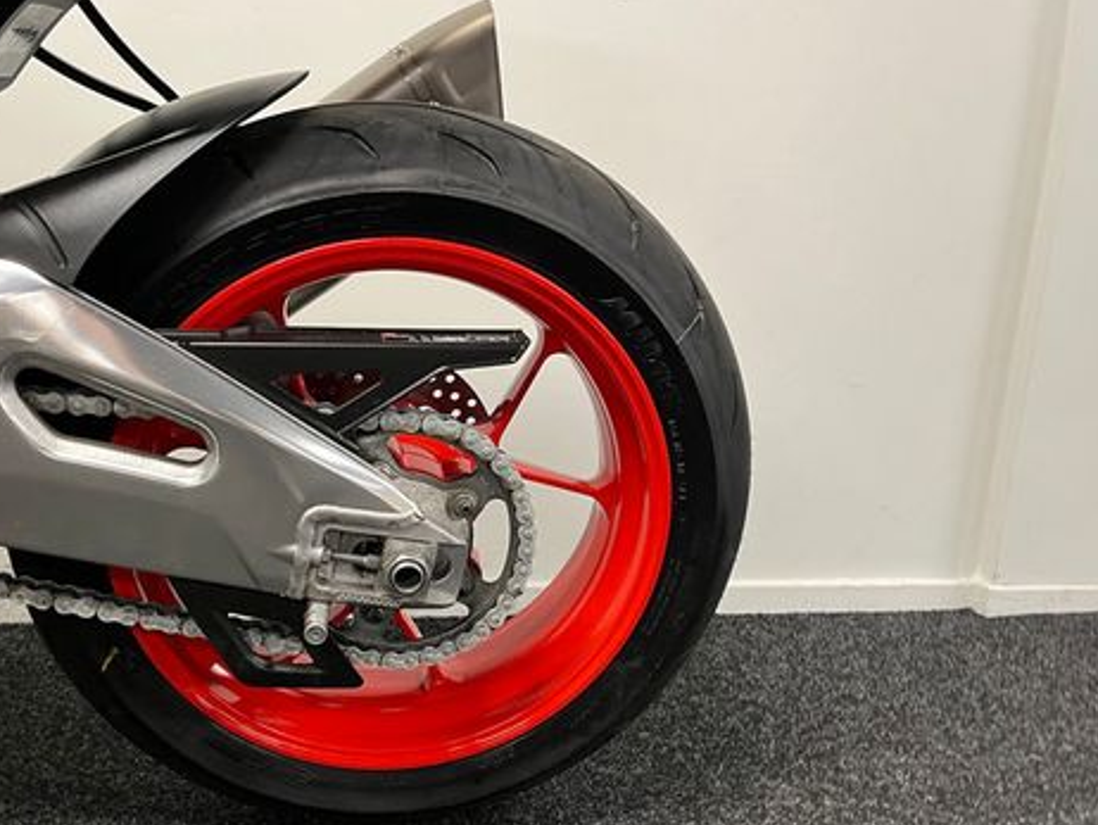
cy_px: 521
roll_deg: -4.2
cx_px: 456
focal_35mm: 36
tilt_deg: -15.6
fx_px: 1142
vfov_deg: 39.4
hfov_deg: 51.1
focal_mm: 5.1
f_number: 1.6
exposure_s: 1/50
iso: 160
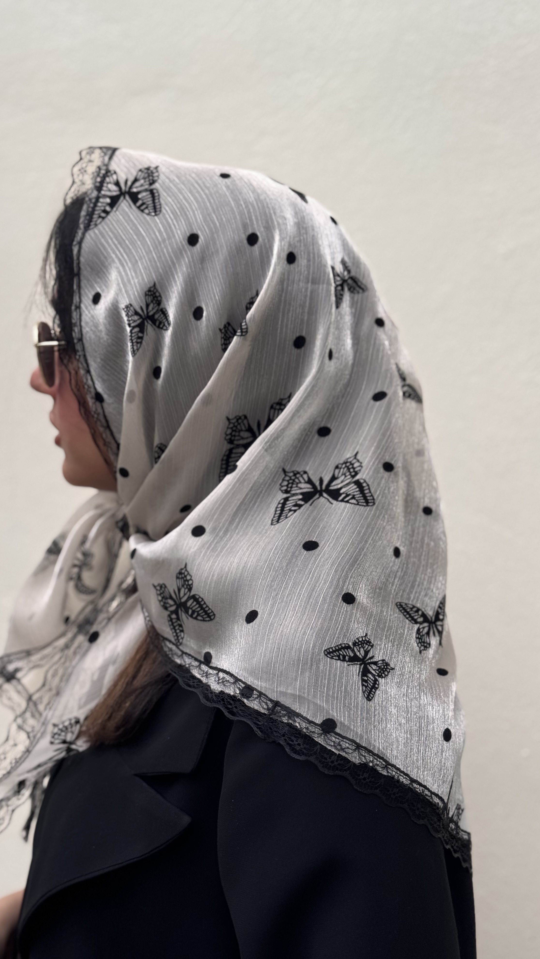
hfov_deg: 22.6
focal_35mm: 53
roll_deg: -0.9
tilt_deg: -2.1
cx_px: 222
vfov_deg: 39.2
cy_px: 481
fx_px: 1349
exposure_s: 1/481
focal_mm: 6.76
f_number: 1.78
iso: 64
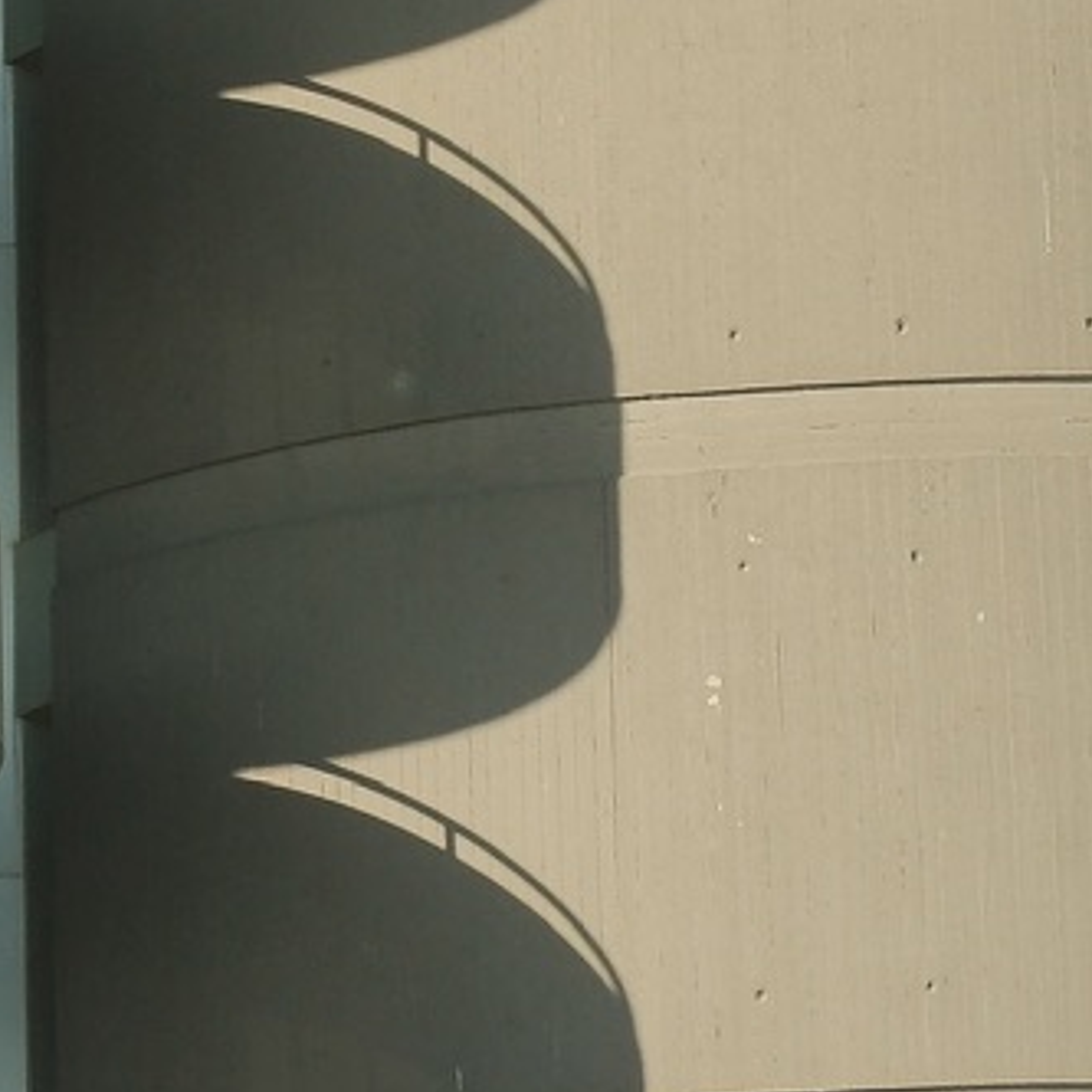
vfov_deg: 11.7
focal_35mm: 147
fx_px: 5246
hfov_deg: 11.7
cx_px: -56
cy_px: -138
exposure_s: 1/950
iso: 500
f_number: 5.6
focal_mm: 35
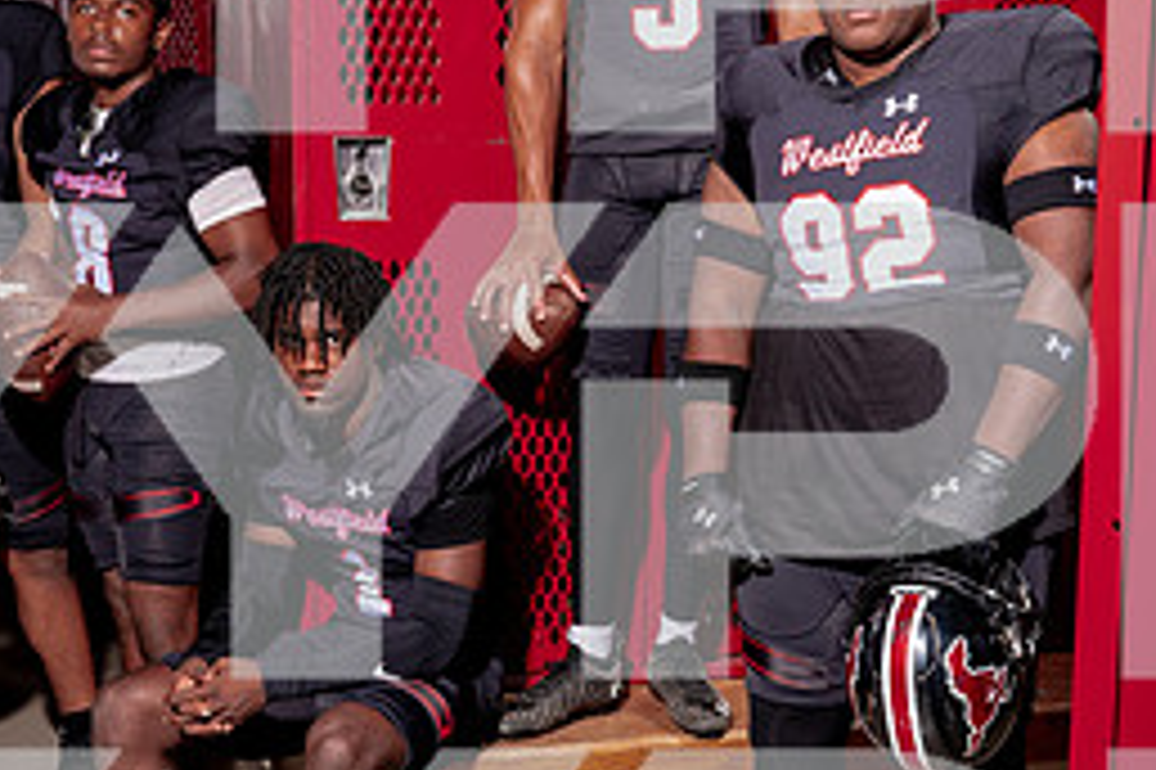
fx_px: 2022
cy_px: 444
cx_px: 495
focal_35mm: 63
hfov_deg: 31.9
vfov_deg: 21.5
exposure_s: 1/250
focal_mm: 27
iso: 100
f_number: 11
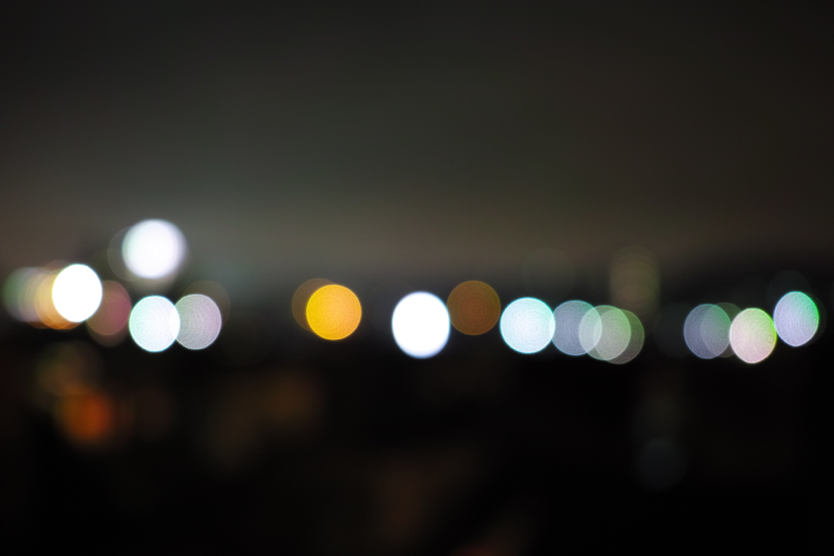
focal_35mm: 45
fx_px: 1043
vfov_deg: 29.9
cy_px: 278
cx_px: 417
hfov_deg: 43.6
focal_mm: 30
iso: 100
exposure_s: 3.2
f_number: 2.8
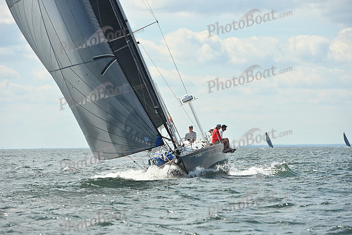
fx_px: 1809
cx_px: 176
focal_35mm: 185
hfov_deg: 11.1
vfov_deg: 7.4
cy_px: 118
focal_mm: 185
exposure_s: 1/1600
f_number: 7.1
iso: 250
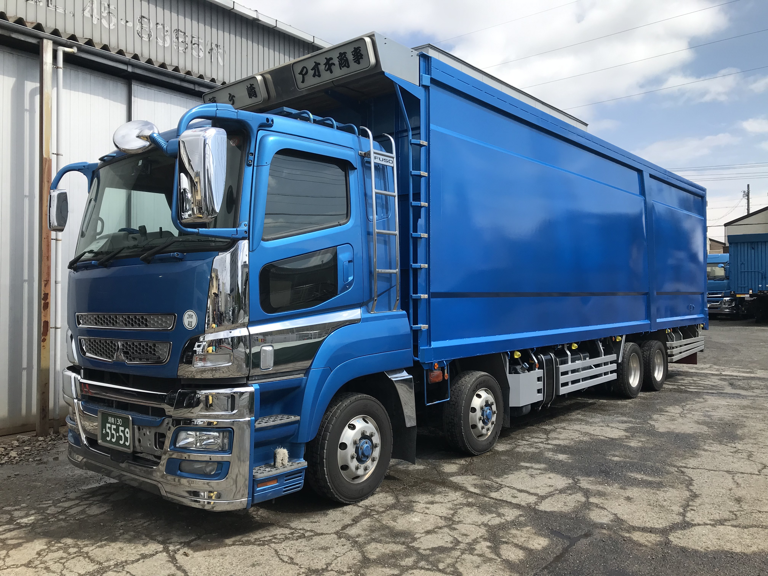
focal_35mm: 28
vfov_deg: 49.7
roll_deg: -1.2
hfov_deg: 63.4
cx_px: 384
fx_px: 621
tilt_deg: +0.2
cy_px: 288
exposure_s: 1/2083
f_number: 1.8
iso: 20
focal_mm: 3.99
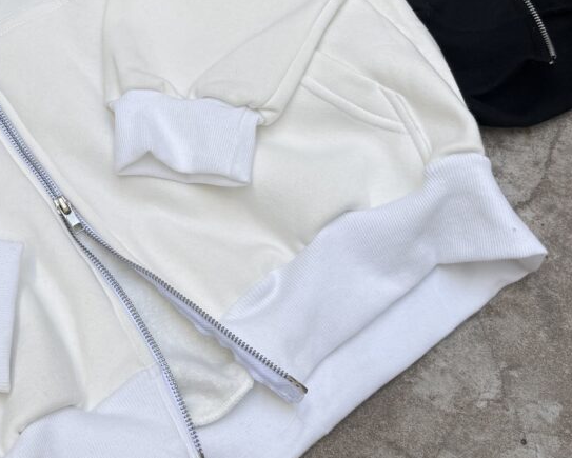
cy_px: 78
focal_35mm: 69
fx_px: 1169
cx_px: 94
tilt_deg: -59.8
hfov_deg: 26.8
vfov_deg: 21.8
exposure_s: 1/338
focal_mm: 6.76
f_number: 1.78
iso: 80
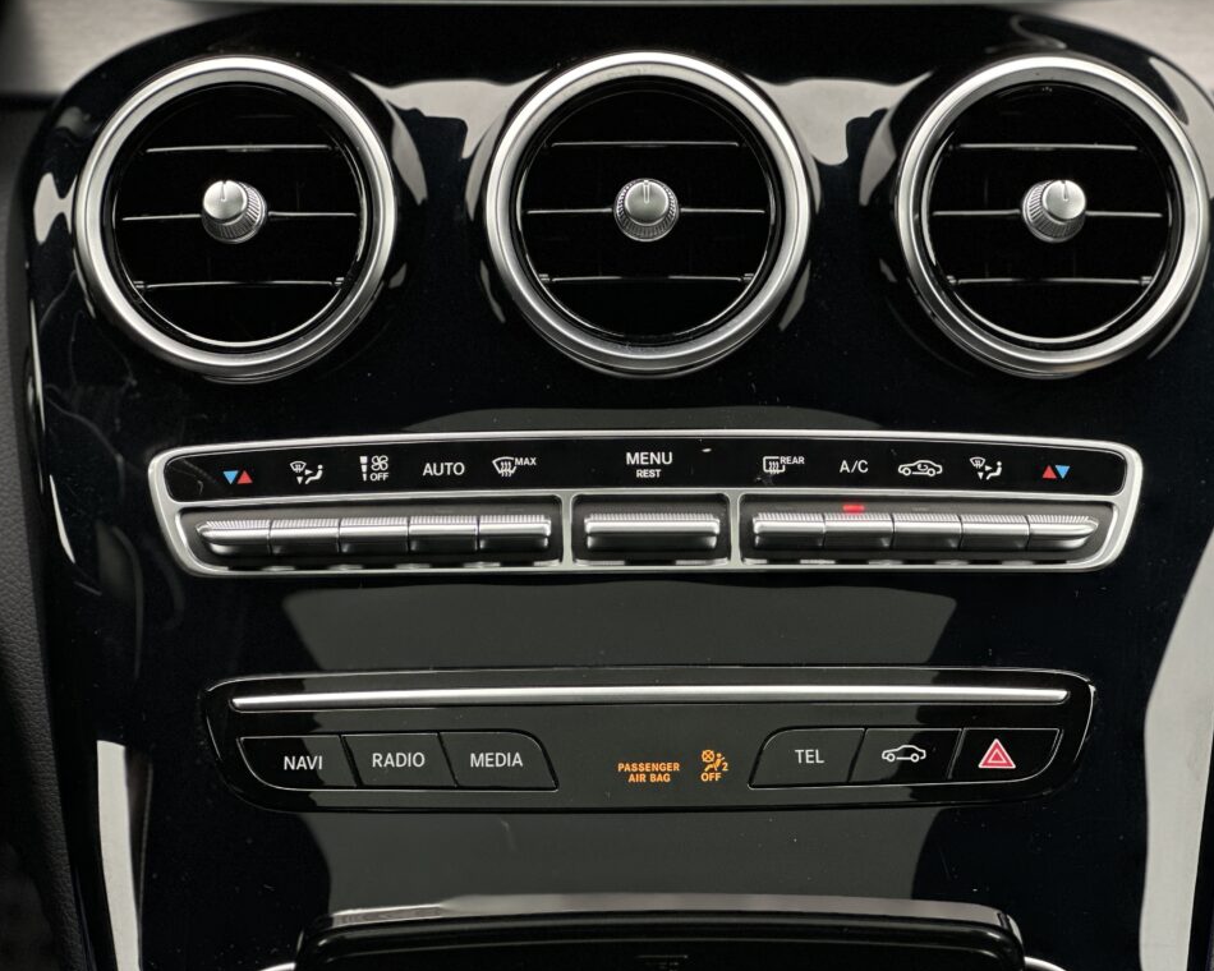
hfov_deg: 23.6
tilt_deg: -21.3
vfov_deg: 18.9
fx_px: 2910
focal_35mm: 81
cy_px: 484
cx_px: 644
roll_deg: -0.3
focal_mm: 9
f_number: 2.8
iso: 250
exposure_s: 1/114
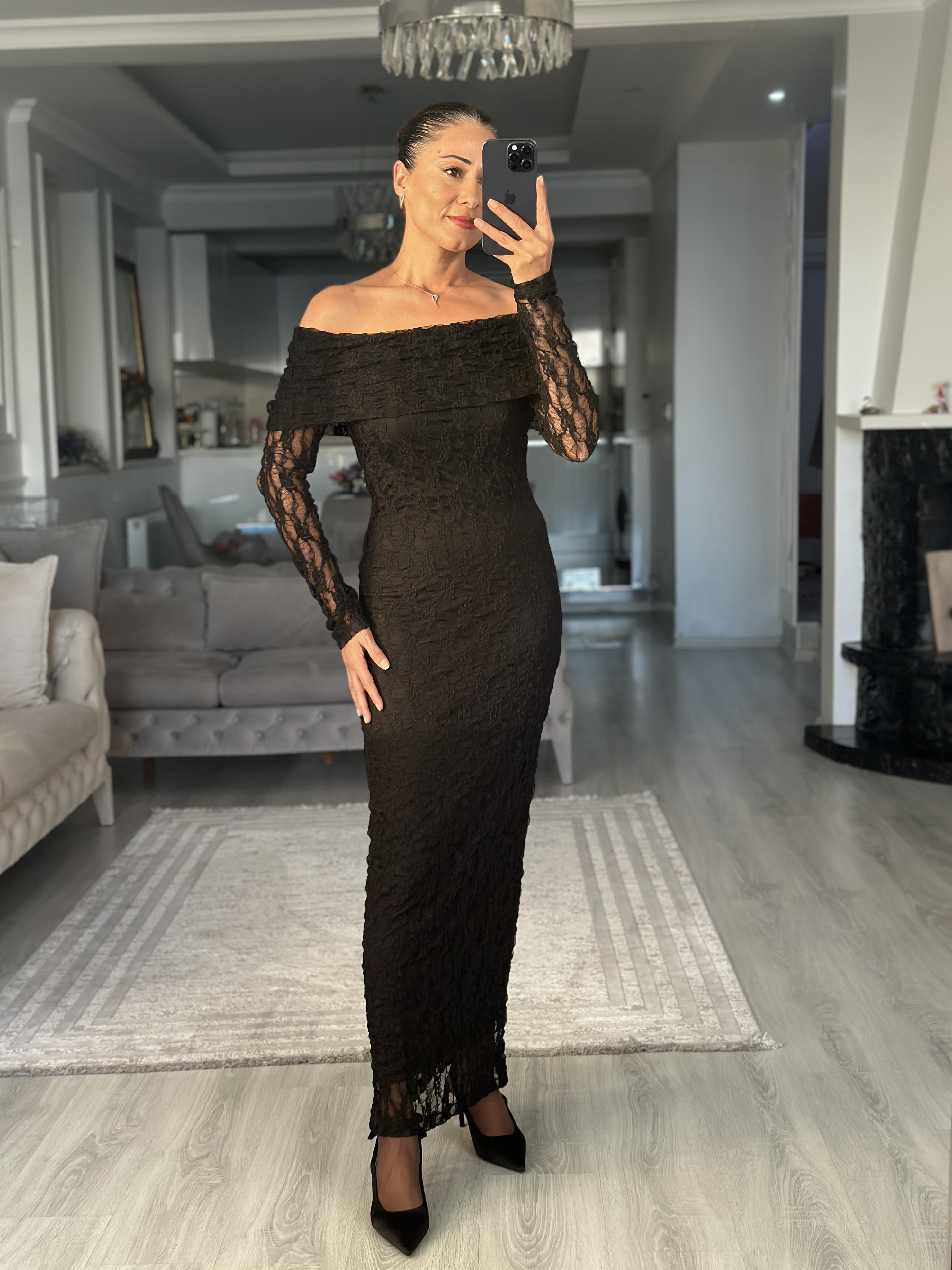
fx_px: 1797
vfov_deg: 38.9
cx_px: 480
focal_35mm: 49
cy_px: 634
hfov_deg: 29.7
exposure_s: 1/95
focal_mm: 6.86
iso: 125
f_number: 1.78
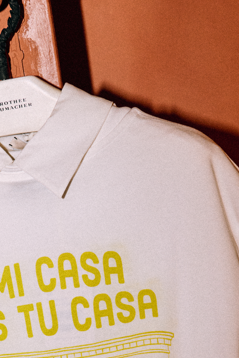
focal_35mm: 99
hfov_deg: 13.7
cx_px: 41
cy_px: 313
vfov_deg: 20.3
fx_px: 986
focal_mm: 50
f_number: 5.6
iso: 400
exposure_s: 1/250
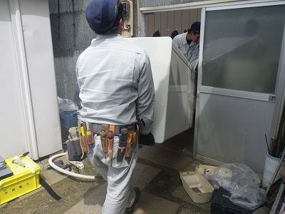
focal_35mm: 28
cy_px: 107
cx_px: 142
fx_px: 231
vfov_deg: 49.7
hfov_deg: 63.4
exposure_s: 1/400
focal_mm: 5
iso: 80
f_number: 4.2
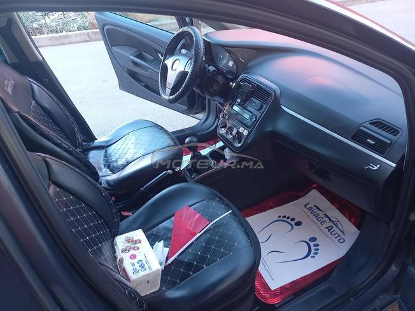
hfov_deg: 69.4
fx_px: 300
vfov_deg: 54.9
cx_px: 208
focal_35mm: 25
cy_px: 156
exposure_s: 1/33.3
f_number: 2
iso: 50
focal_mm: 4.6
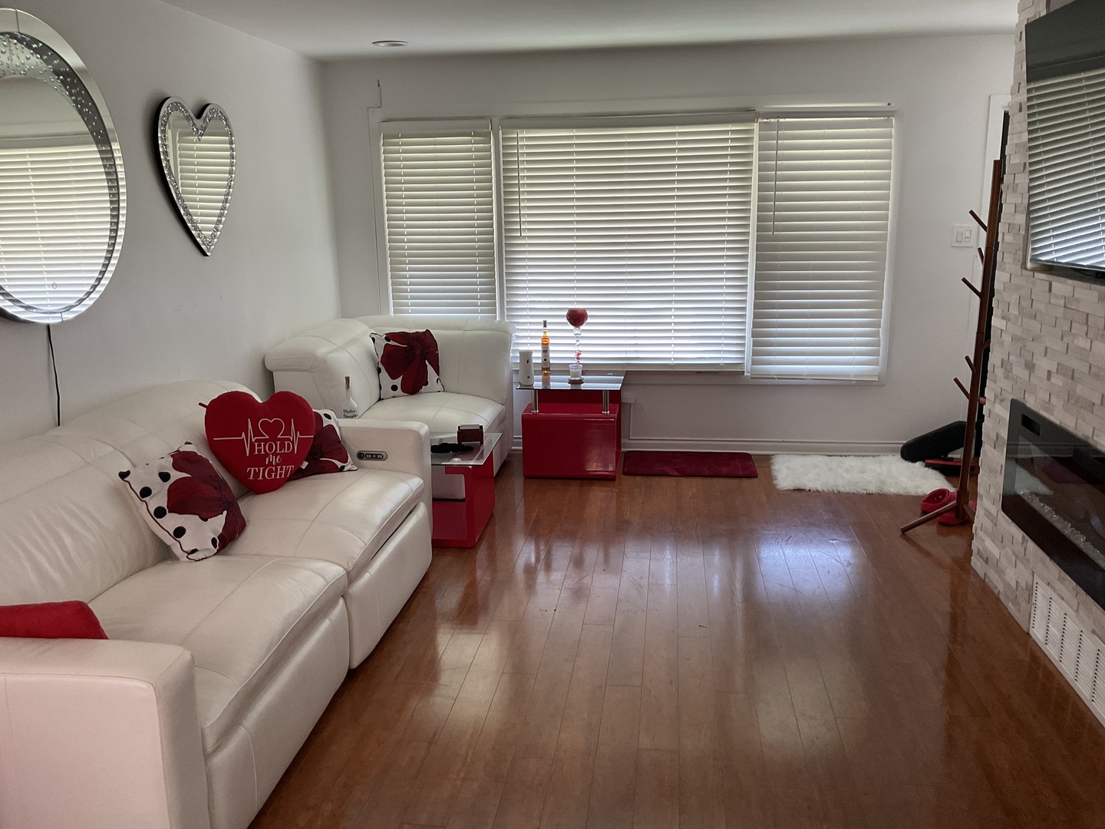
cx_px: 552
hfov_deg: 61.7
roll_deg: +1.1
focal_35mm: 29
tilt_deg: -13.7
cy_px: 414
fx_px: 926
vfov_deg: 48.2
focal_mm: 3
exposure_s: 1/60
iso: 64
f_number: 1.8
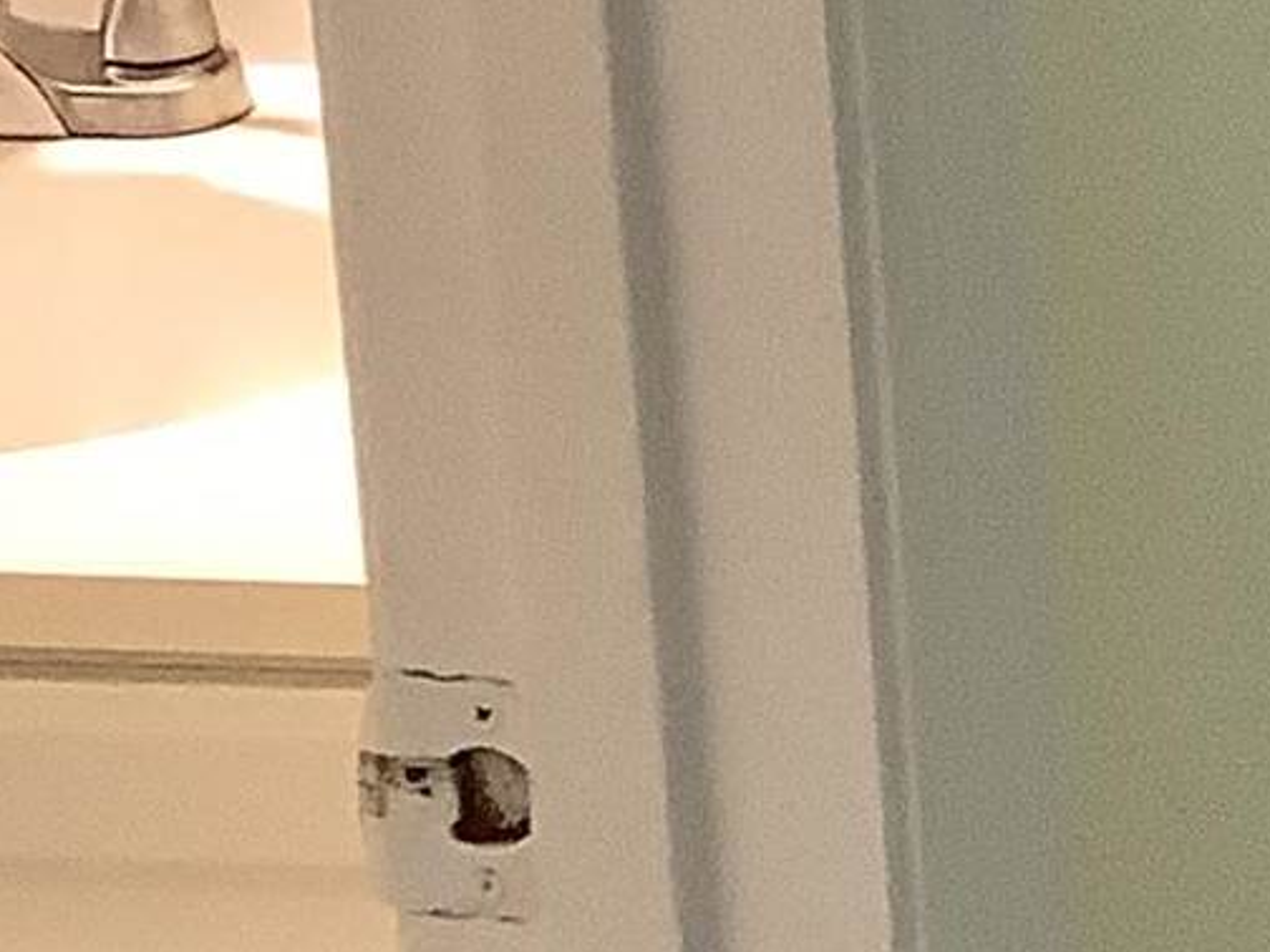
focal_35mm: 189
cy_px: -166
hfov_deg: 9.5
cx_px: 2820
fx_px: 6934
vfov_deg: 7.8
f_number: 2.4
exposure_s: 1/60
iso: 100
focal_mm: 3.3
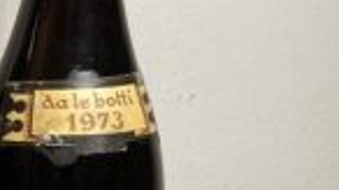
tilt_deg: -7.2
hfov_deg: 17.2
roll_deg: +0.0
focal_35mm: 111
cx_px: -188
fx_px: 997
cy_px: 107
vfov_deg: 10.9
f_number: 1.8
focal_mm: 3.99
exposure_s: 1/60
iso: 100
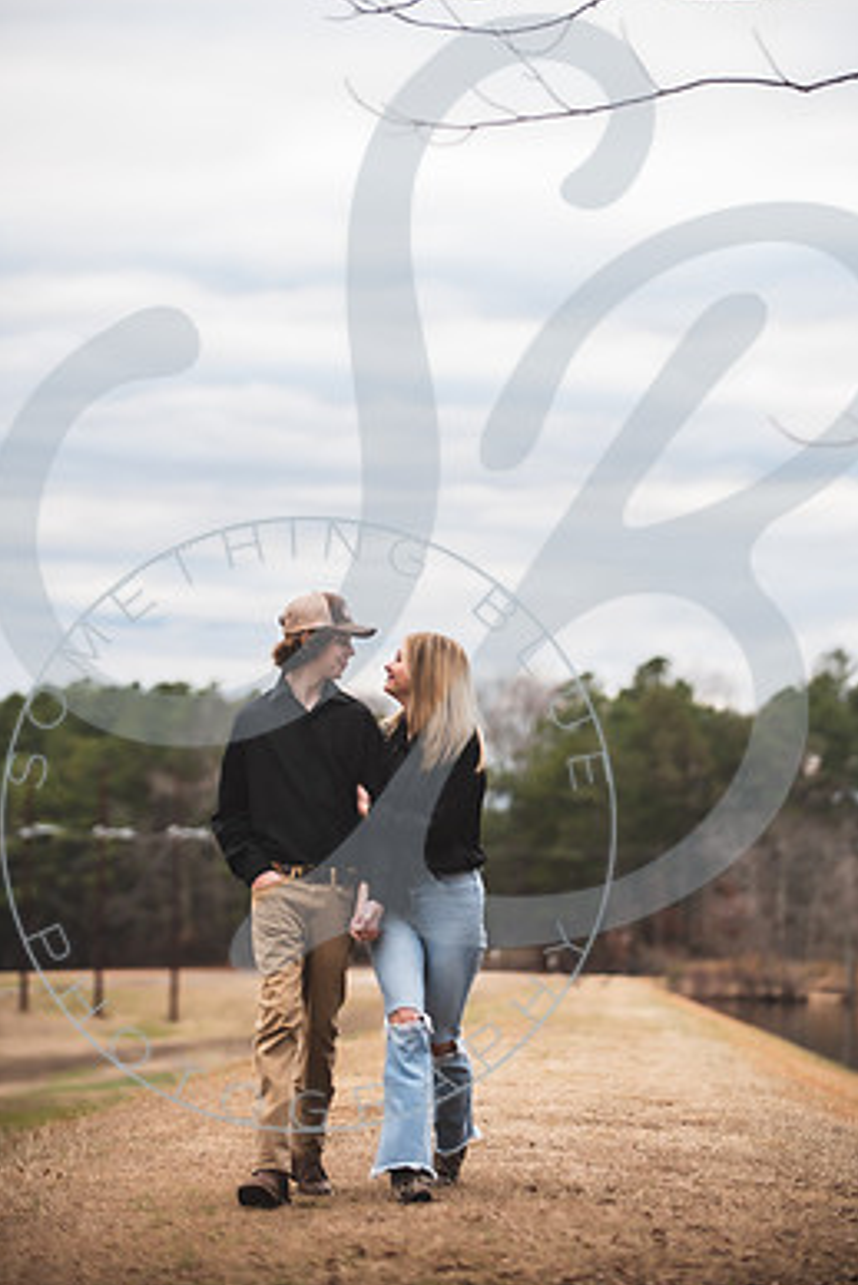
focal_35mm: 139
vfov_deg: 14.7
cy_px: 573
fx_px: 4964
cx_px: 457
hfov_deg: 9.9
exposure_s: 1/250
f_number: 2.8
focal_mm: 120
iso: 400
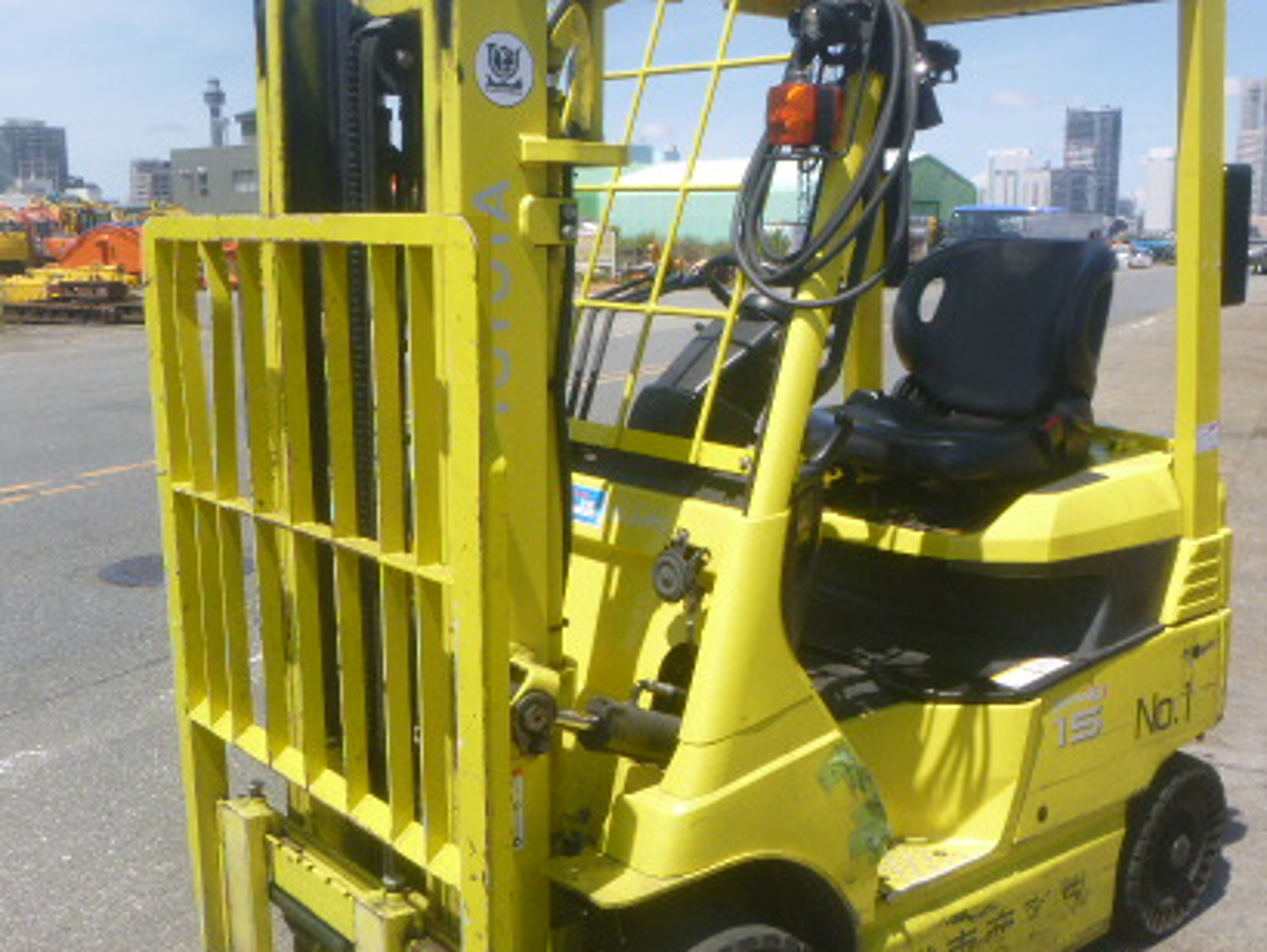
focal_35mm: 39
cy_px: 538
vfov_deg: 36.8
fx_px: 1428
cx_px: 683
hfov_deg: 47.8
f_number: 9
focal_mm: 4.5
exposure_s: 1/320
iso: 100
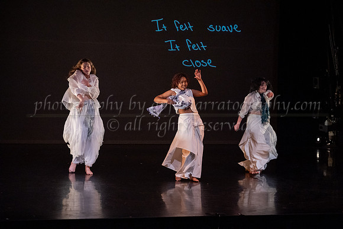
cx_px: 172
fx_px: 629
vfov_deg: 20.6
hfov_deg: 30.5
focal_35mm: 66
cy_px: 114
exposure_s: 1/400
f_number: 3.5
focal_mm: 66
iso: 4000
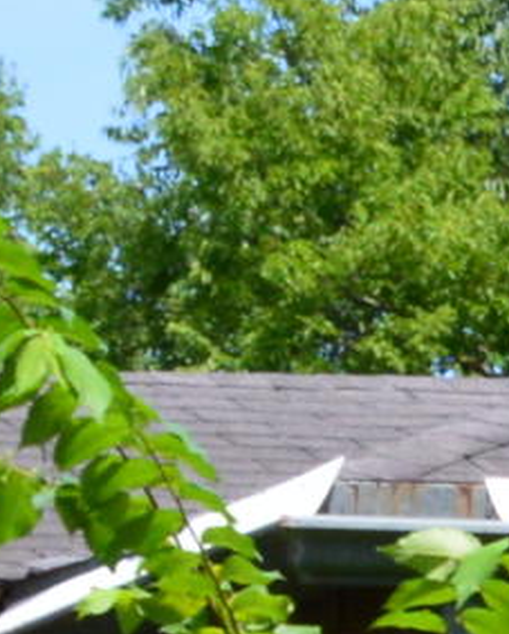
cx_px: -583
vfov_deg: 4.2
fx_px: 8404
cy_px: 1797
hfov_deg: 3.4
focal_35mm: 447
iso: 400
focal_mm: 30
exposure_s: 1/200
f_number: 10
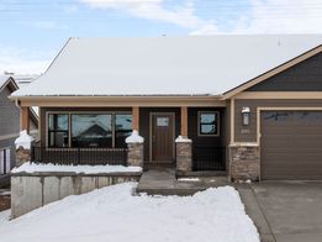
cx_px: 171
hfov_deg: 41.2
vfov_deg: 31.5
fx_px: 428
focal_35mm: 46
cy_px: 111
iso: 100
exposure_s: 1/240
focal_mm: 12.29
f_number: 2.8
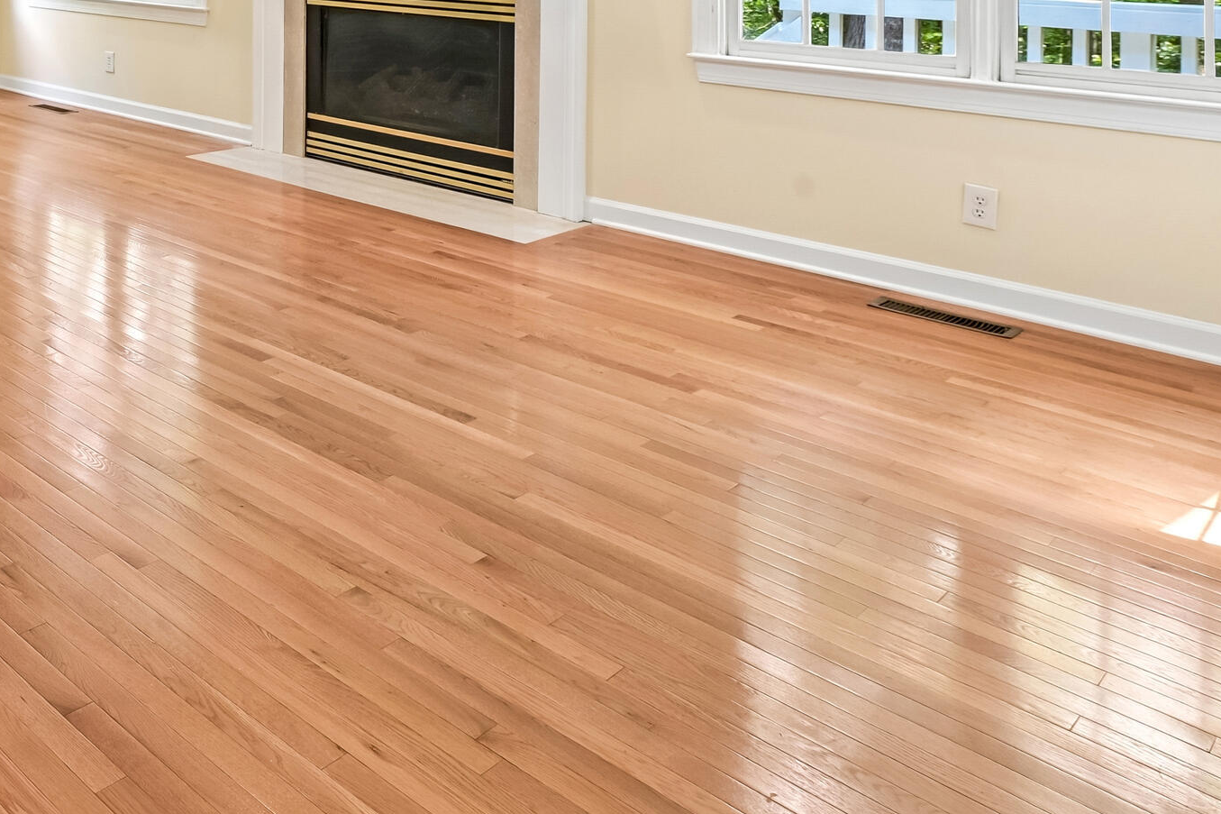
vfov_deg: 36.5
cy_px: -58
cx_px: -49
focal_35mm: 31
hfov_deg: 47.7
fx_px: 1051
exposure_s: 1/4
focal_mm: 14
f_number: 9
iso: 200
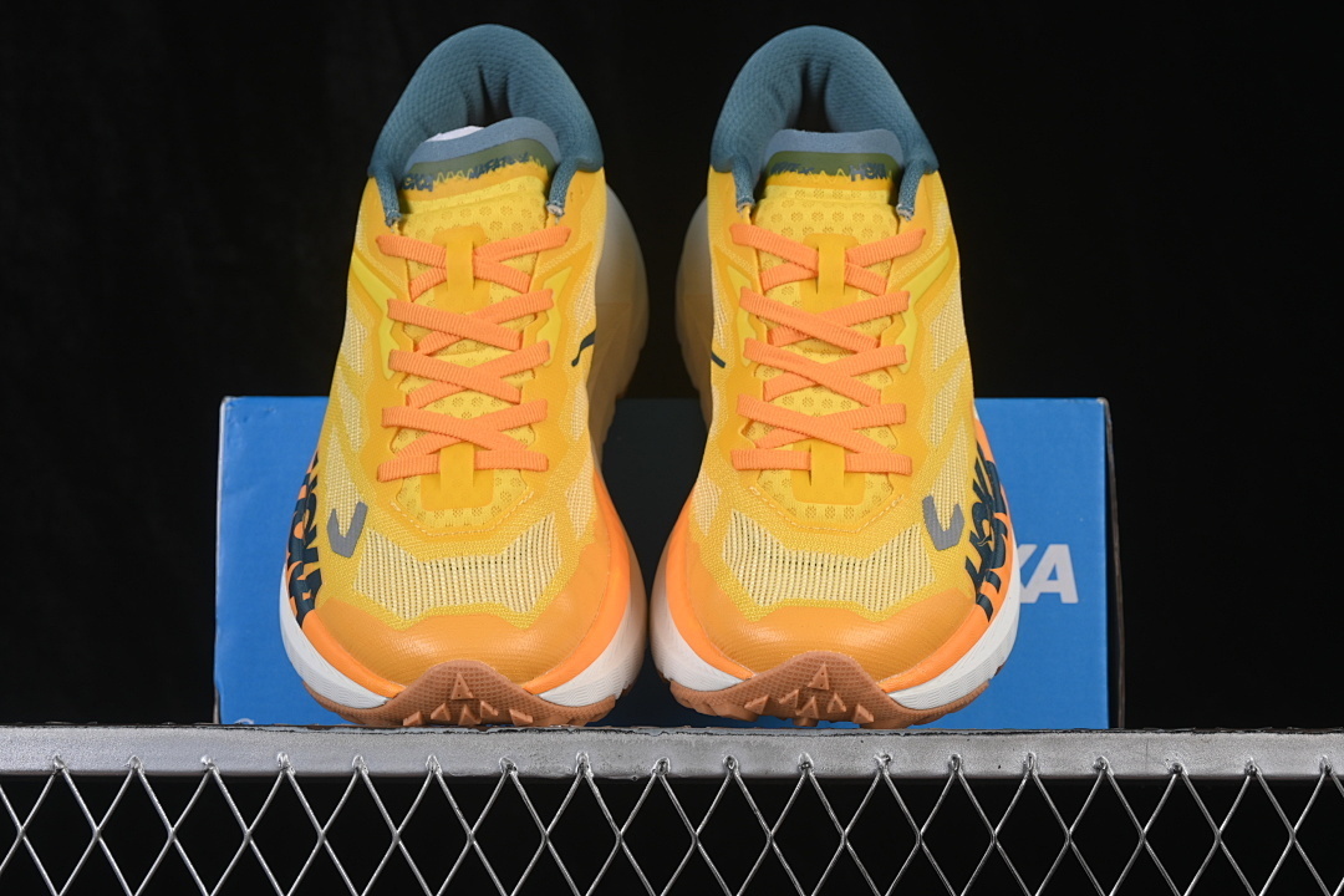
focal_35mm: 75
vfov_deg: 18.2
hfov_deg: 27.0
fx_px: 2800
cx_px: 672
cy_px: 448
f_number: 8
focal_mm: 50
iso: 160
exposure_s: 1/80
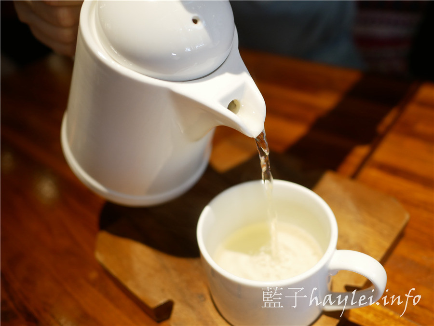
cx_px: 217
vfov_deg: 46.8
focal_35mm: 30
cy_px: 163
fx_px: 376
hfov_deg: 60.0
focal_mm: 15
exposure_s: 1/60
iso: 500
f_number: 1.7
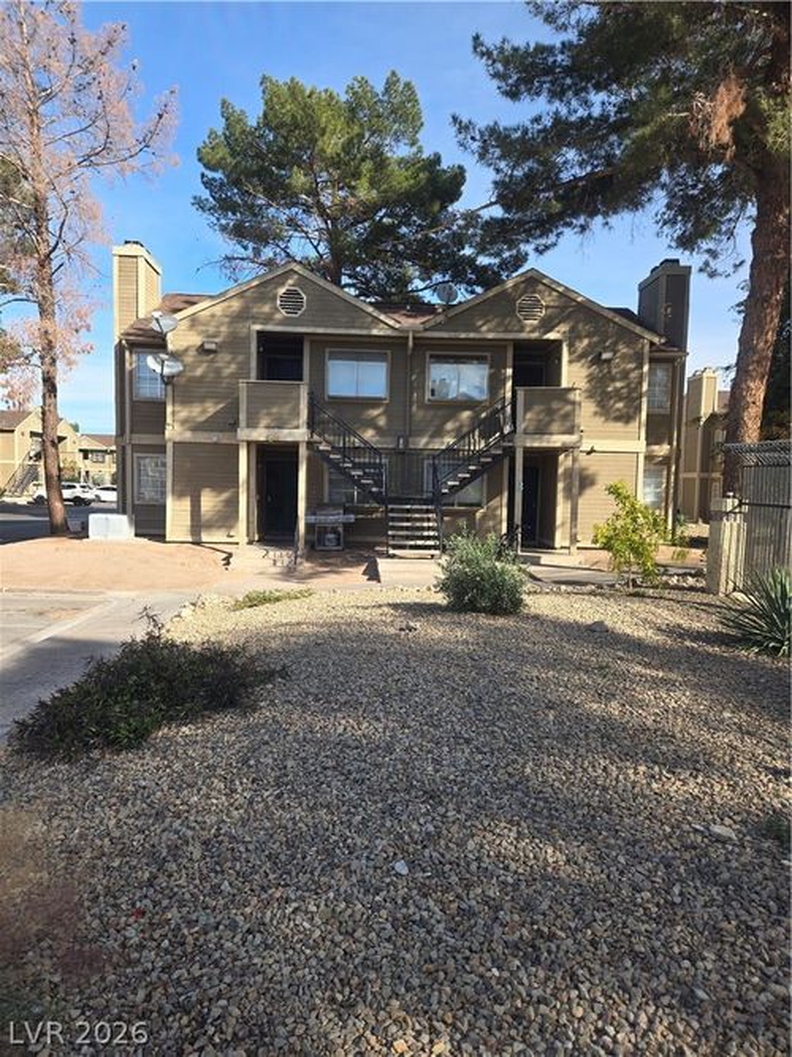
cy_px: 528
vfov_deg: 73.9
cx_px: 396
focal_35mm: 23
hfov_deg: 58.9
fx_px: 702
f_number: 1.8
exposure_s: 1/922
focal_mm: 5.4
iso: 25
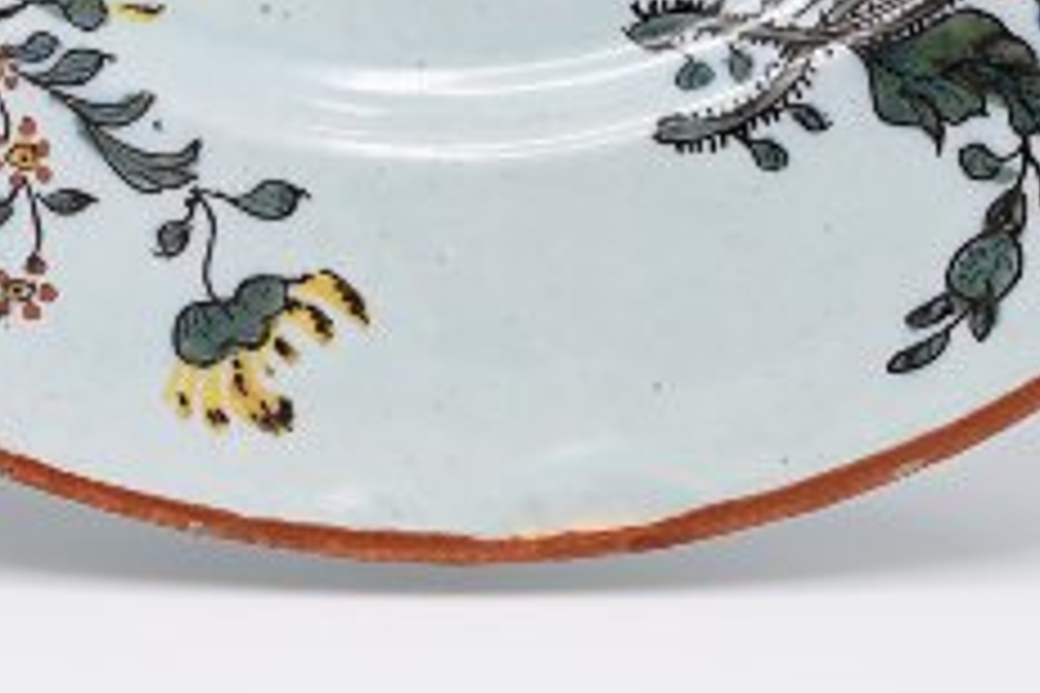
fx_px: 8262
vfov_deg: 4.7
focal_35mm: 286
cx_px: -257
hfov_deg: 7.1
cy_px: -626
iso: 100
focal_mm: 55
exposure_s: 1/25
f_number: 10
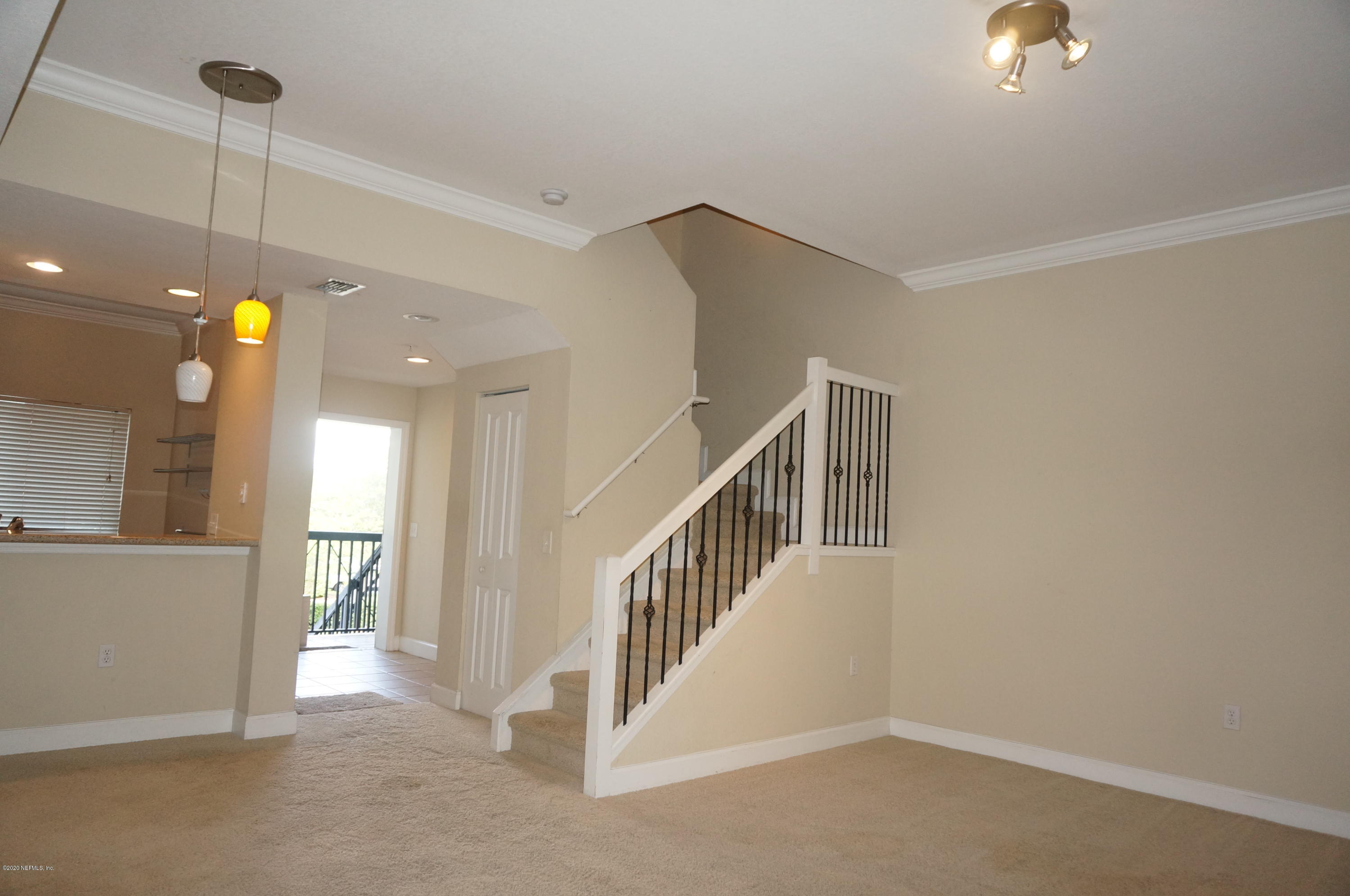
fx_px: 899
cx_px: 675
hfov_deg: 73.8
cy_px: 448
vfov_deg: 53.0
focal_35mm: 24
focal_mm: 16
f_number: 4
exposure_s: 1/160
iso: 800
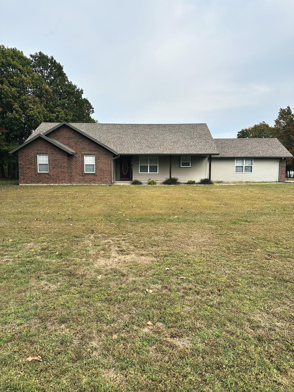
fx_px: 272
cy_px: 196
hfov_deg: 56.8
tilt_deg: -4.0
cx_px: 147
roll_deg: -0.4
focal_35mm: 24
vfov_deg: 71.6
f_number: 1.78
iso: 80
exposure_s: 1/2469
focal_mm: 6.86
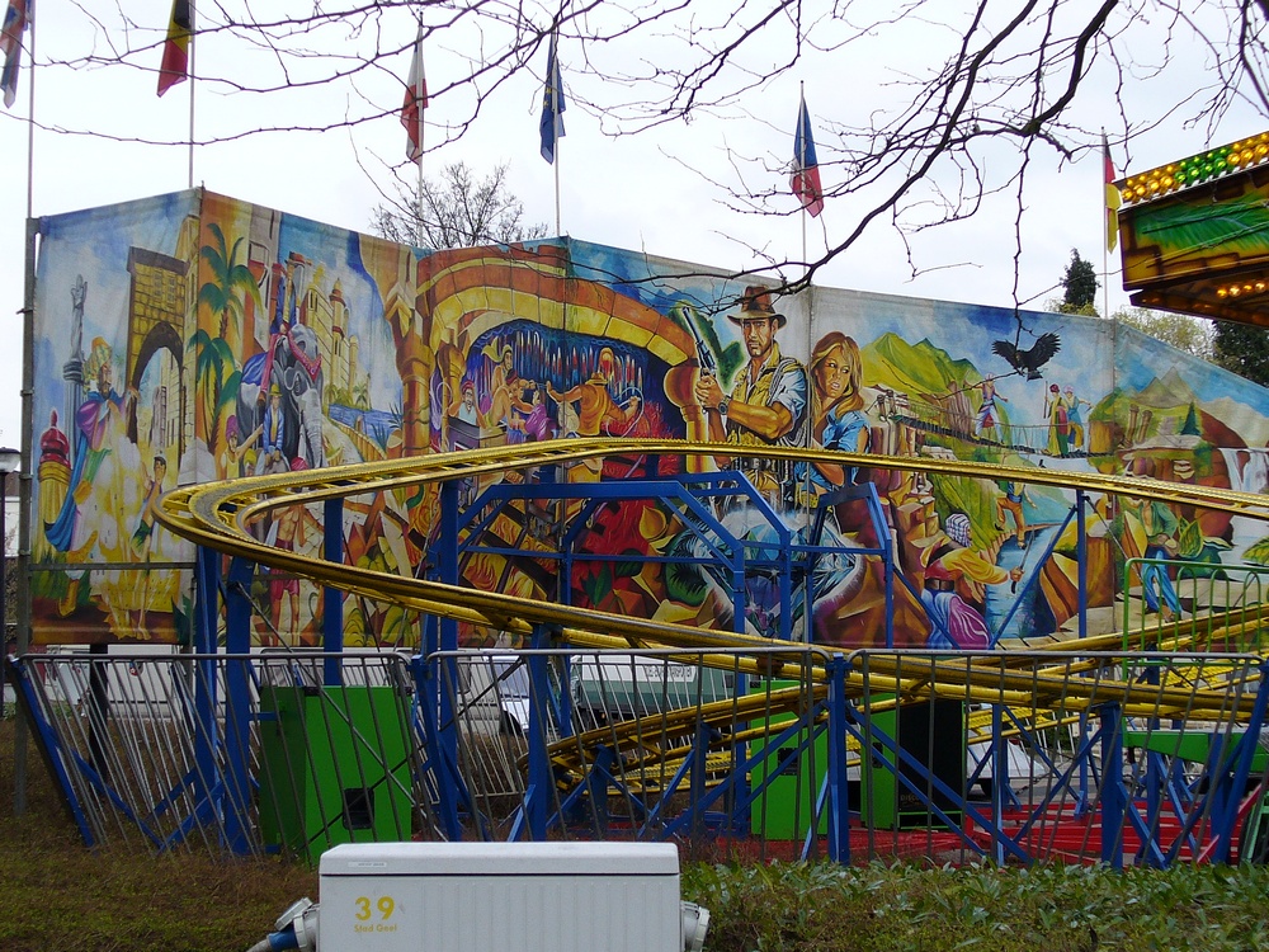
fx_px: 2749
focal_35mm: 75
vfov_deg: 19.6
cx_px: 634
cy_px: 476
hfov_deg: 26.0
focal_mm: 9.9
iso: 80
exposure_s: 1/200
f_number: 3.1
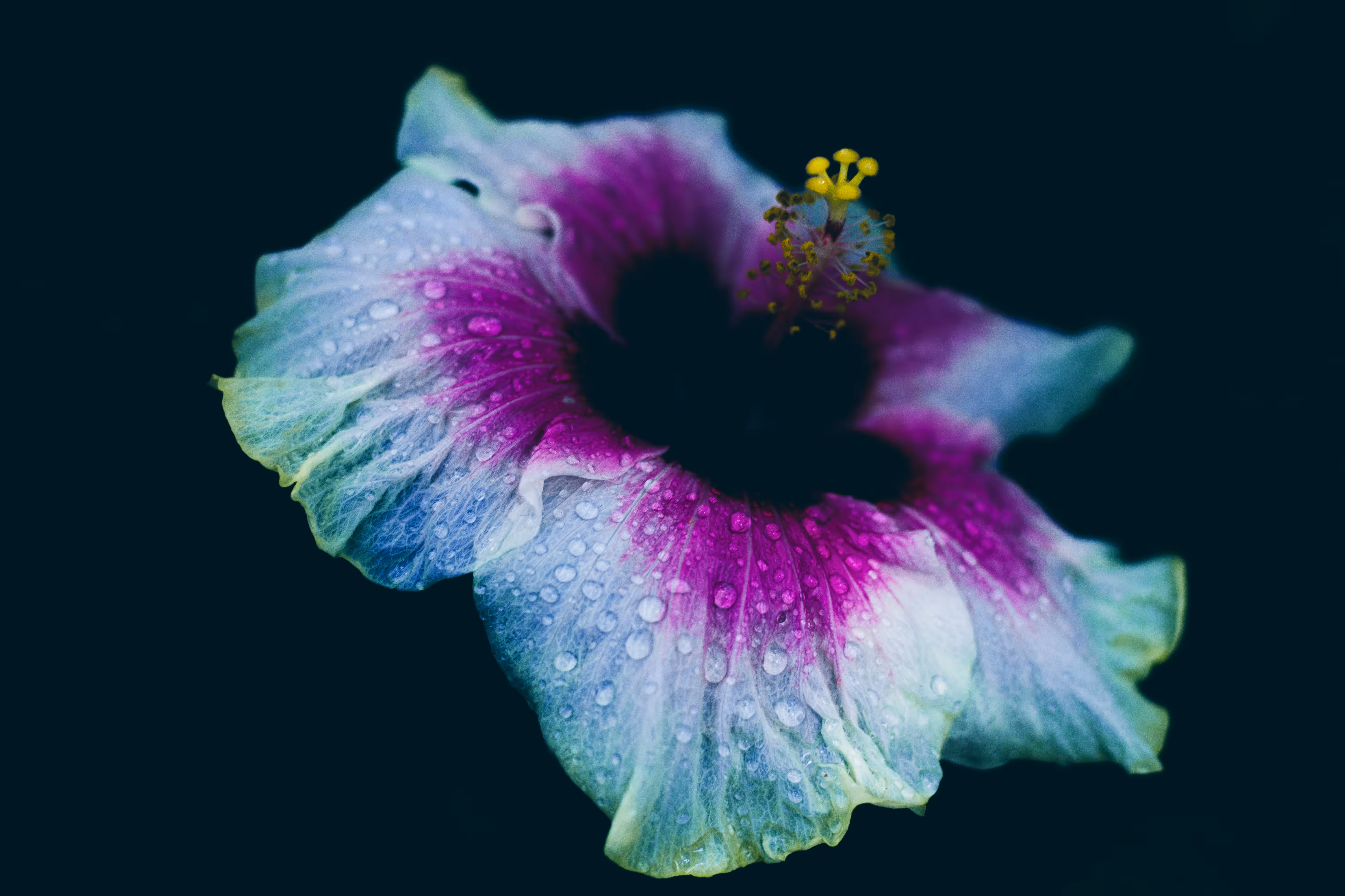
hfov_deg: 39.6
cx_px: 672
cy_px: 448
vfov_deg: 27.0
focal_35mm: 50
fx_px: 1868
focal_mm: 50
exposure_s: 1/125
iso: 125
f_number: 2.8
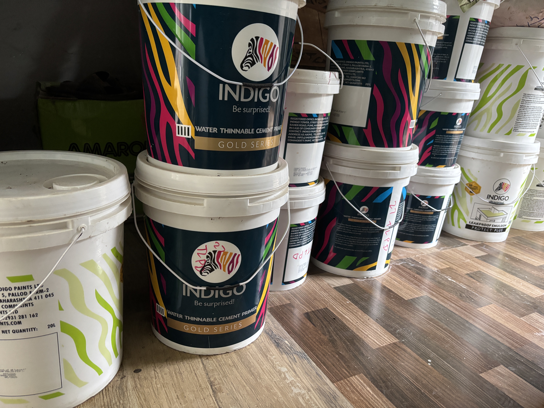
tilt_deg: -18.2
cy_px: 204
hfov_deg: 67.3
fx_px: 409
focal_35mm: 26
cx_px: 272
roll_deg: -5.8
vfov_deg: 53.1
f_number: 1.6
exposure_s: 1/59
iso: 500
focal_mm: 5.96
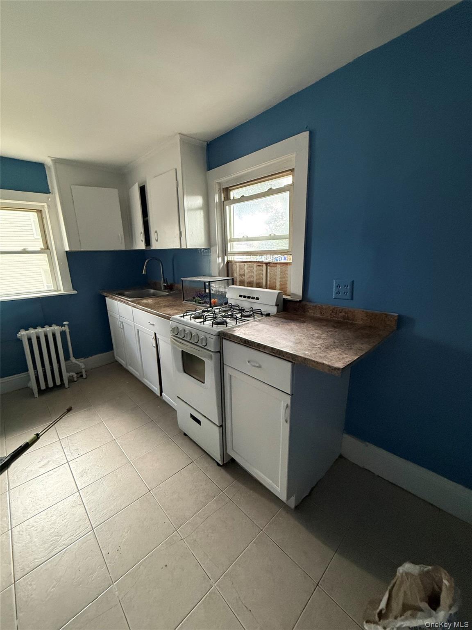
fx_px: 255
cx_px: 236
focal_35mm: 14
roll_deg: +3.0
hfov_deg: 85.7
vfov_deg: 102.1
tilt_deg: -12.5
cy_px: 315
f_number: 2.2
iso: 500
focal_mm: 2.22
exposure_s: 1/60
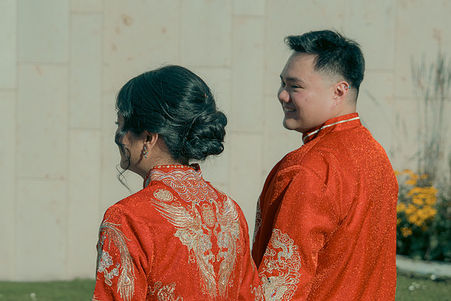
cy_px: 150
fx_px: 1053
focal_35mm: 84
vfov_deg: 16.3
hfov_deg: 24.2
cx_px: 226
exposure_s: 1/2000
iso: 125
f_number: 3.5
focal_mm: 56
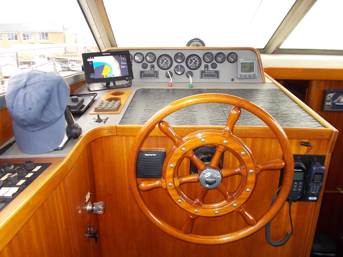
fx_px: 258
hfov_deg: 67.3
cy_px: 128
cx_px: 172
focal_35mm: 26
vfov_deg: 53.1
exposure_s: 1/25
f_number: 3.2
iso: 125
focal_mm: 4.6
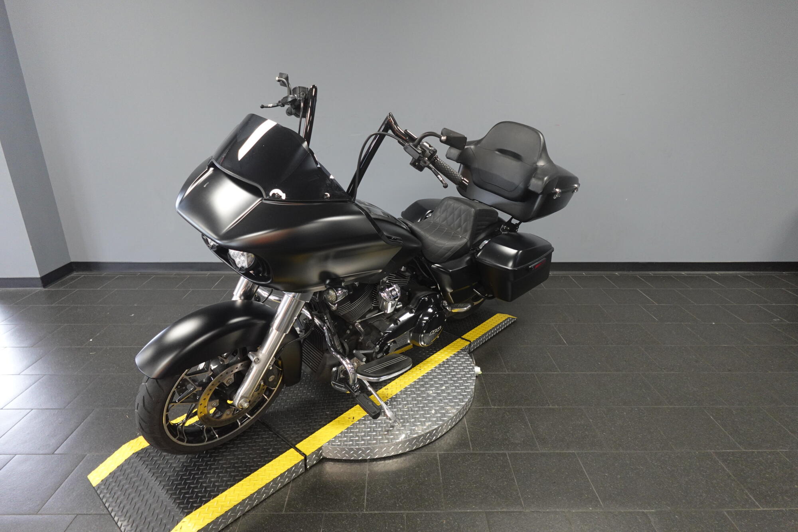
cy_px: 266
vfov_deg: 61.9
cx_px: 399
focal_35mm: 20
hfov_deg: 84.0
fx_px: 443
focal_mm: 7.6
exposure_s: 1/80
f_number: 2
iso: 800
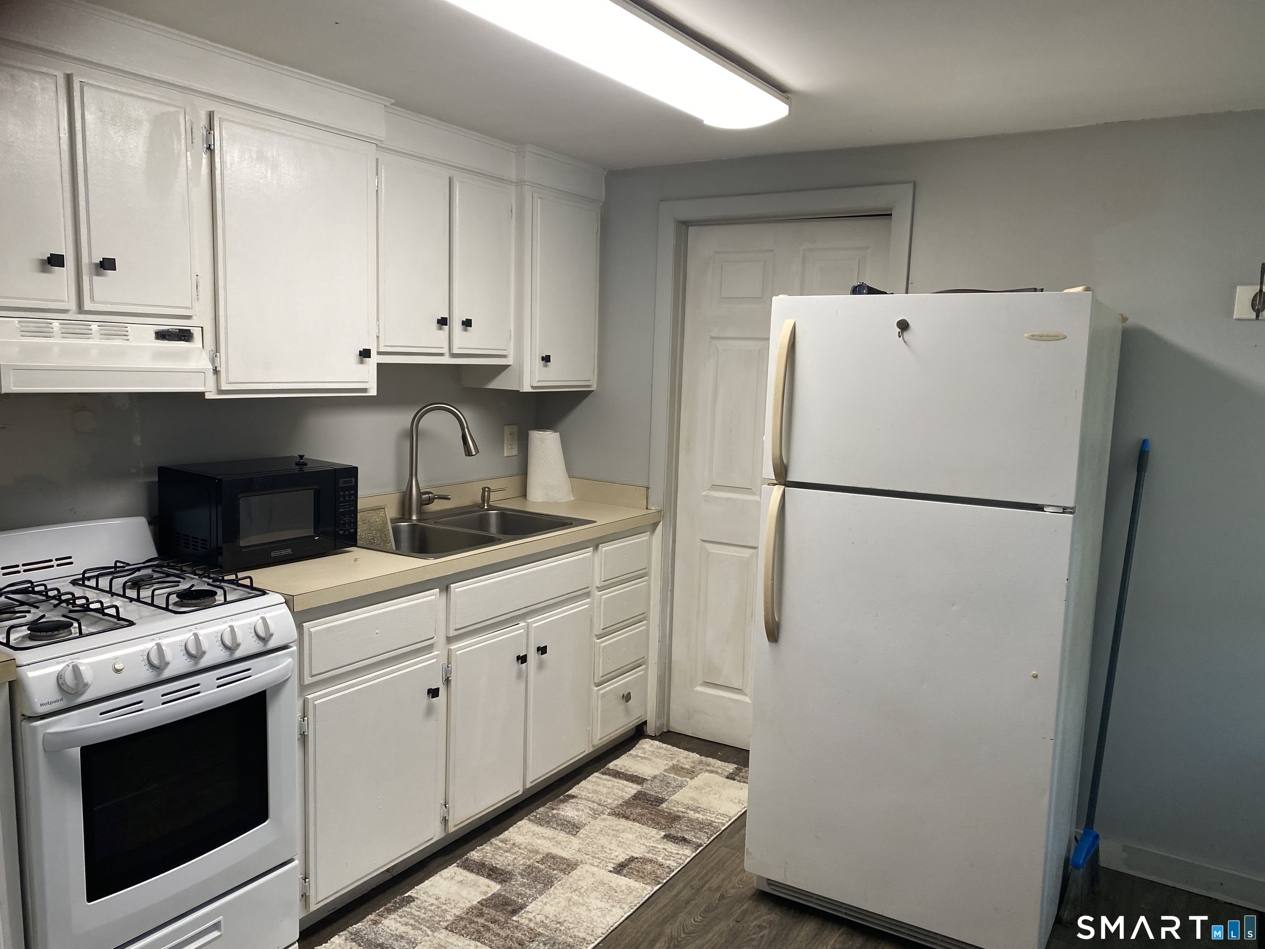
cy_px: 474
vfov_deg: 53.1
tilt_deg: -8.6
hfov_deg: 67.3
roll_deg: -2.1
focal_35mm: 26
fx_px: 950
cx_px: 632
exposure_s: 1/120
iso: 80
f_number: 1.8
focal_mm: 4.25
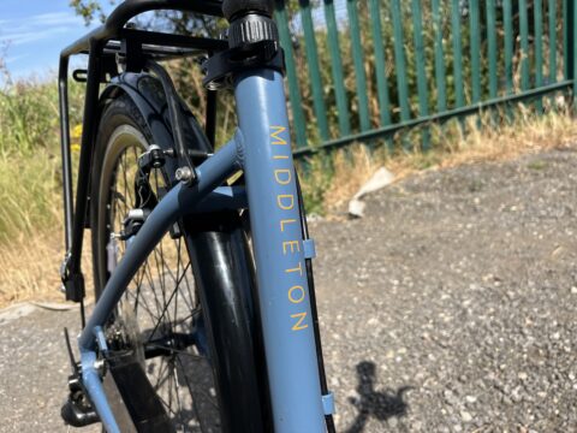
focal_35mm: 26
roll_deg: +11.7
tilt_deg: -17.6
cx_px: 288
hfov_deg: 67.3
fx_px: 433
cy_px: 216
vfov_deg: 53.1
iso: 50
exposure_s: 1/2268
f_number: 1.6
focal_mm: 5.1
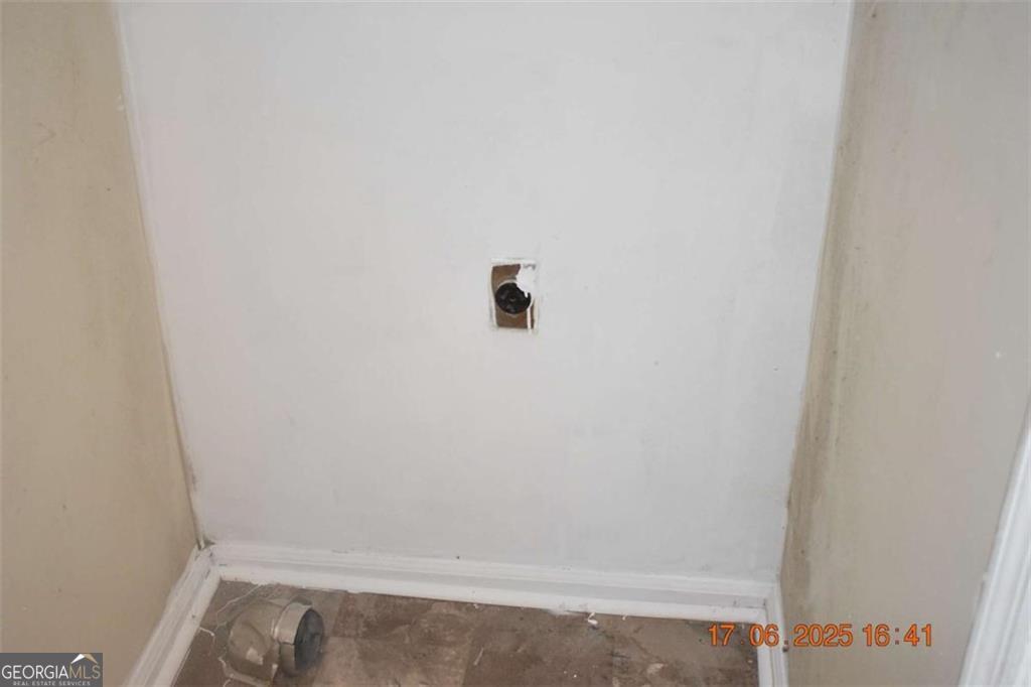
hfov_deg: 46.4
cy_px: 344
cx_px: 516
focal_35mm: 42
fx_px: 1202
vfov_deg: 31.9
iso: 1600
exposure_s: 1/80
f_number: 4.2
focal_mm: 28
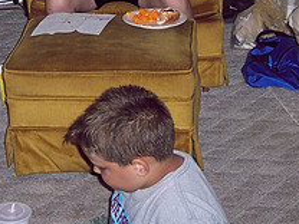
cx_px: 115
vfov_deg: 13.1
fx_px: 942
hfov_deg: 18.0
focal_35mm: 109
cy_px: -77
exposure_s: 1/60
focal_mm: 8
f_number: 2.8
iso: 100
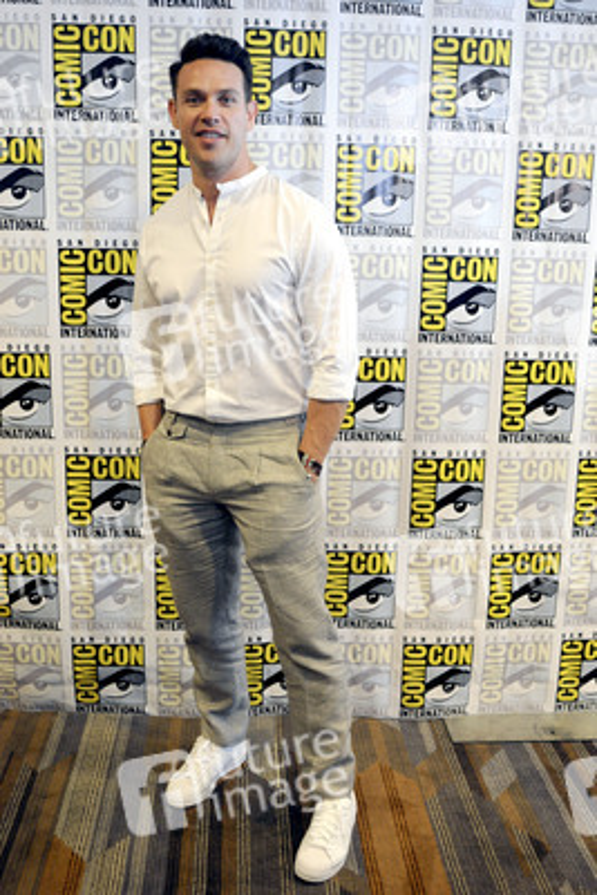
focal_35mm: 36
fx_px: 895
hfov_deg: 36.9
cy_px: 448
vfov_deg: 53.1
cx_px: 298
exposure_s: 1/40
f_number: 3.2
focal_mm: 24
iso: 1000
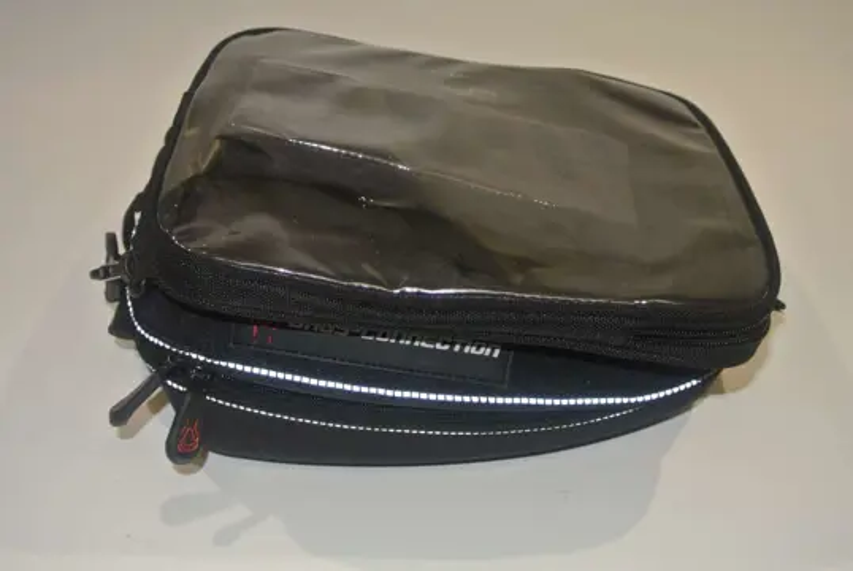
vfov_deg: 30.6
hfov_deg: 44.5
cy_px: 286
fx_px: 1044
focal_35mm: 44
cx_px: 426
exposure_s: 1/60
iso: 200
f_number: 4.2
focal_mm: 16.3
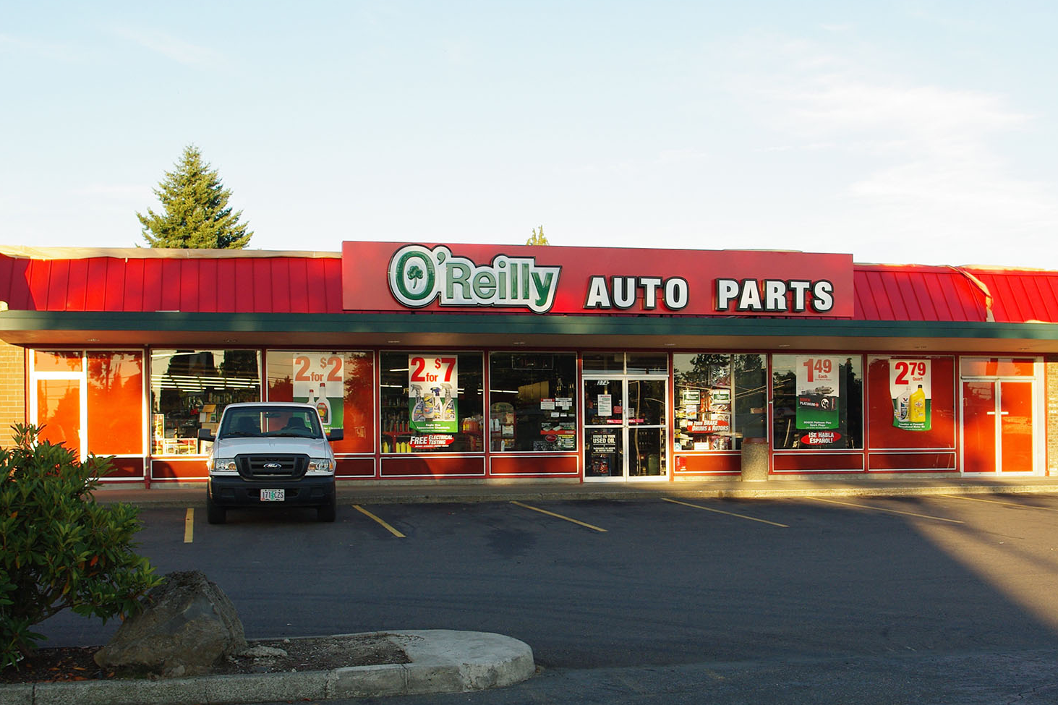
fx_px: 1087
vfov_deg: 35.9
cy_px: 360
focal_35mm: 37
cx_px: 539
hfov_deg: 51.9
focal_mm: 24.38
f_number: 7.1
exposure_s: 1/160
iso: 200
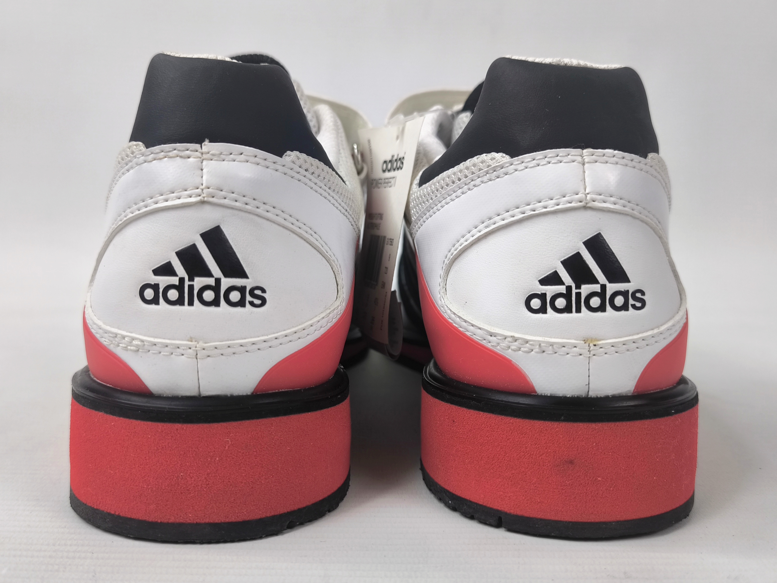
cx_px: 388
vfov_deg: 56.8
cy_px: 292
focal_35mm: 24
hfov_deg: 71.6
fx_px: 539
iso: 50
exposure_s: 1/106
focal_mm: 6.92
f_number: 1.9
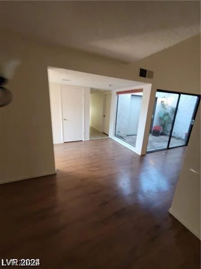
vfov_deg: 106.2
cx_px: 100
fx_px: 101
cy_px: 134
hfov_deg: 89.9
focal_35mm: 13
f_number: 2.2
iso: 320
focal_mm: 2.2
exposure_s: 1/30
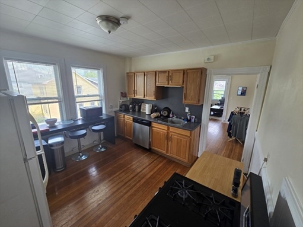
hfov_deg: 106.2
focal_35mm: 13
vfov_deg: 89.9
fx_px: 114
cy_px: 114
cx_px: 152
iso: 50
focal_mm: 2.2
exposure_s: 1/60
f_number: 2.2
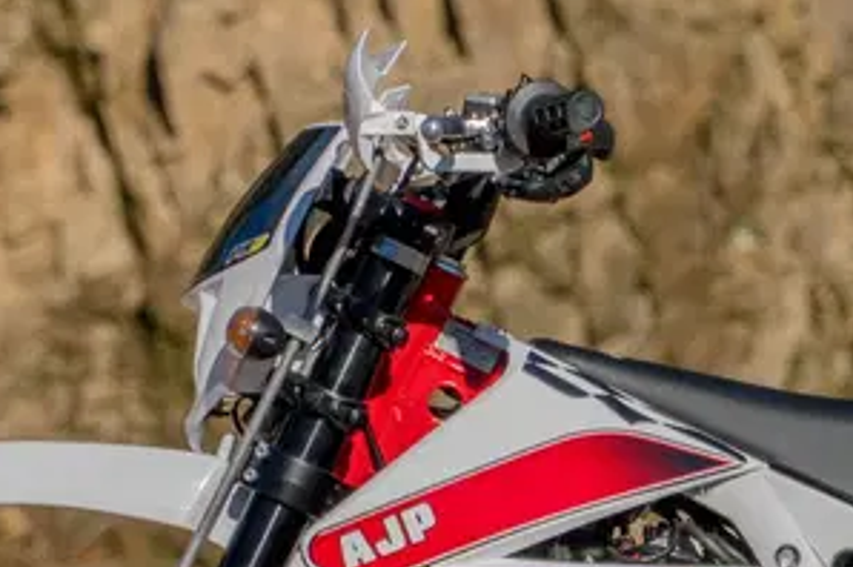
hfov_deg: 3.4
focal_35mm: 611
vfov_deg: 2.2
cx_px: 833
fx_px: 14462
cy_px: 788
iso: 100
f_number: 4
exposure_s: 1/1600
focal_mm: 101
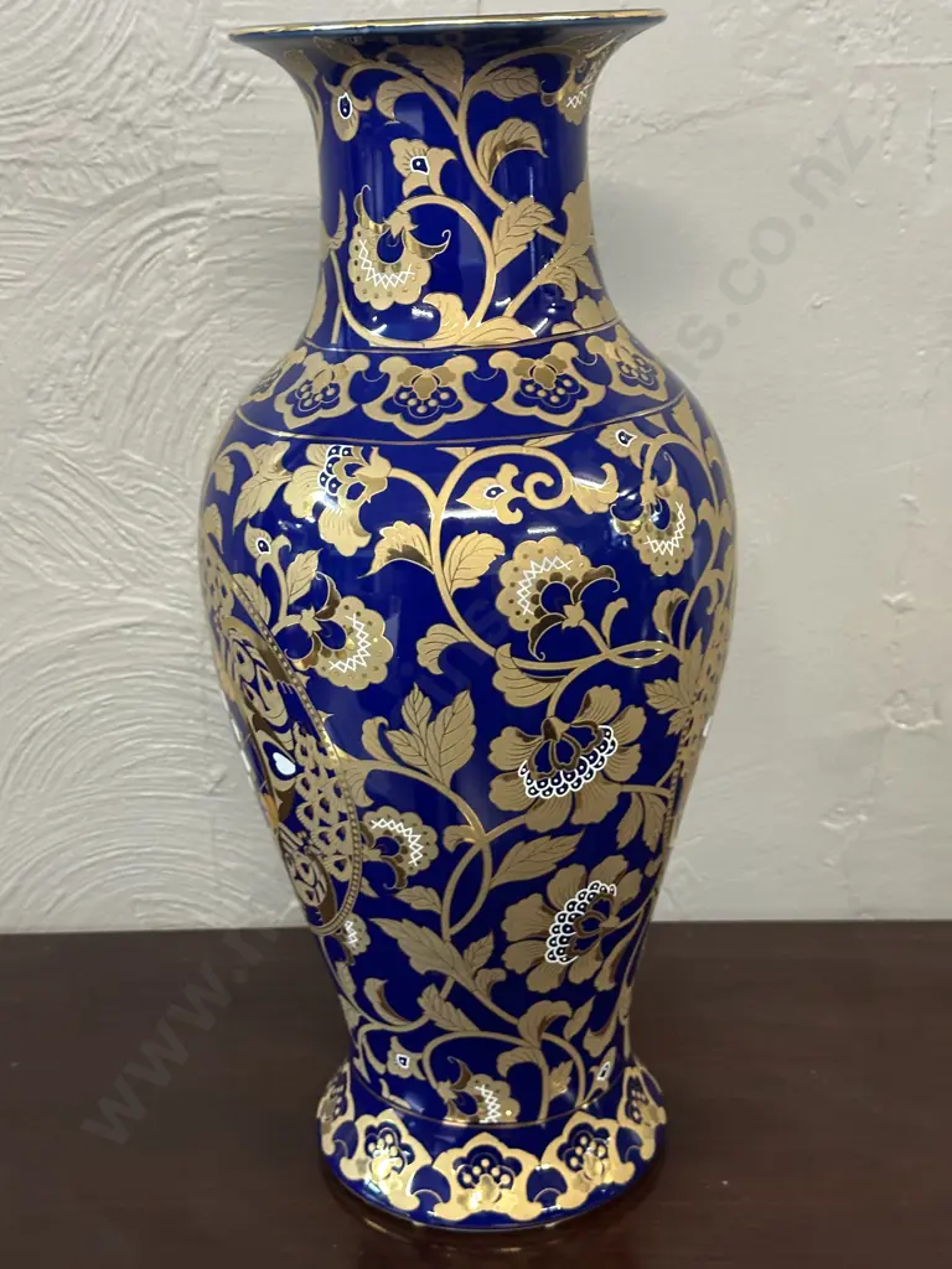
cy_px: 634
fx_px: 1760
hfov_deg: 30.3
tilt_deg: -18.3
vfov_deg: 39.7
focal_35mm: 48
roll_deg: +1.8
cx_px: 476
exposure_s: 1/33
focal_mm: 6.86
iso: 200
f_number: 1.78
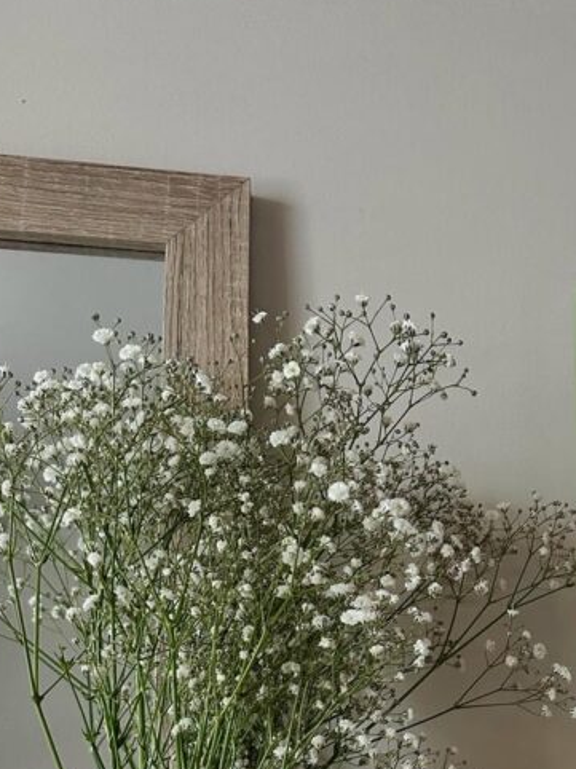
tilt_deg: +9.8
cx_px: 538
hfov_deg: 27.3
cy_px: 665
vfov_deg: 35.7
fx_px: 1133
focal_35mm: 51
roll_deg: -0.6
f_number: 1.78
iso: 250
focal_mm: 6.86
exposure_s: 1/71
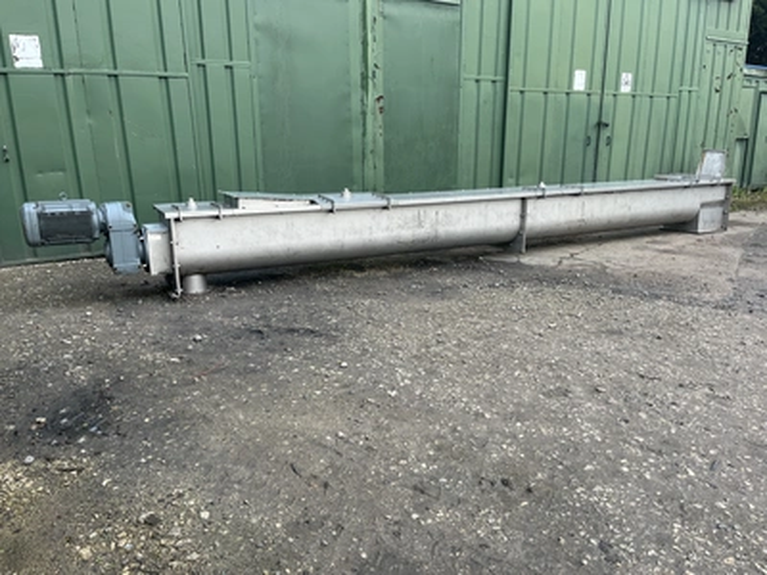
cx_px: 384
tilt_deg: -14.8
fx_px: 576
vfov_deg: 53.1
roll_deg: +2.3
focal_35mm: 26
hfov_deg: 67.3
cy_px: 288
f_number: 1.6
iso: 50
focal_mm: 5.1
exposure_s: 1/236
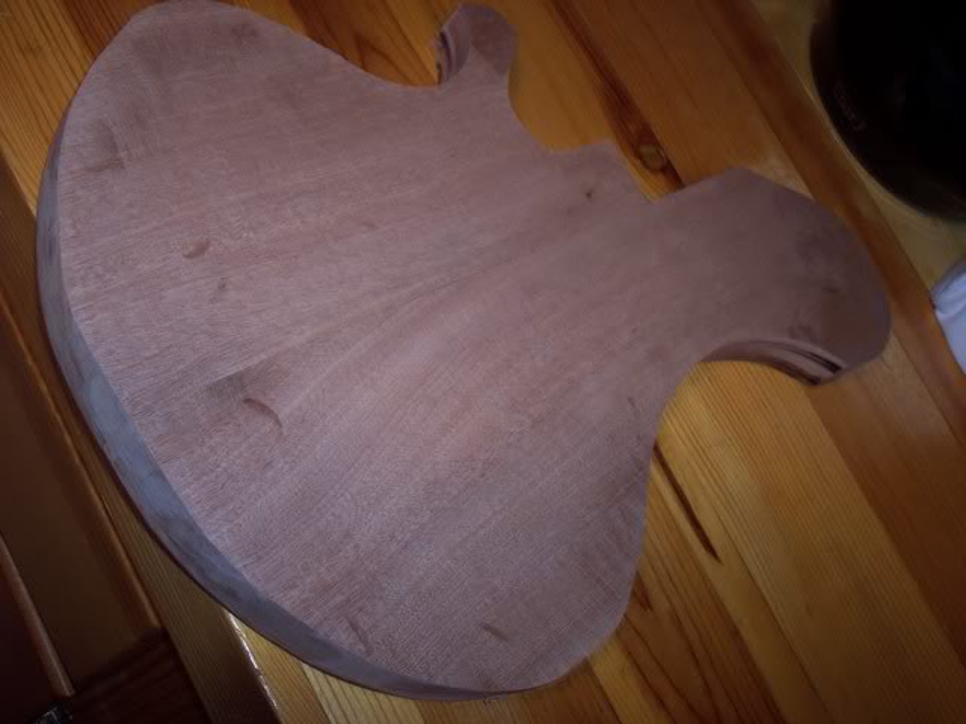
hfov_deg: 49.0
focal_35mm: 38
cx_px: 483
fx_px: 1060
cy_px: 362
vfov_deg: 37.7
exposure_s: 1/30
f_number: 2.8
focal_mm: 8
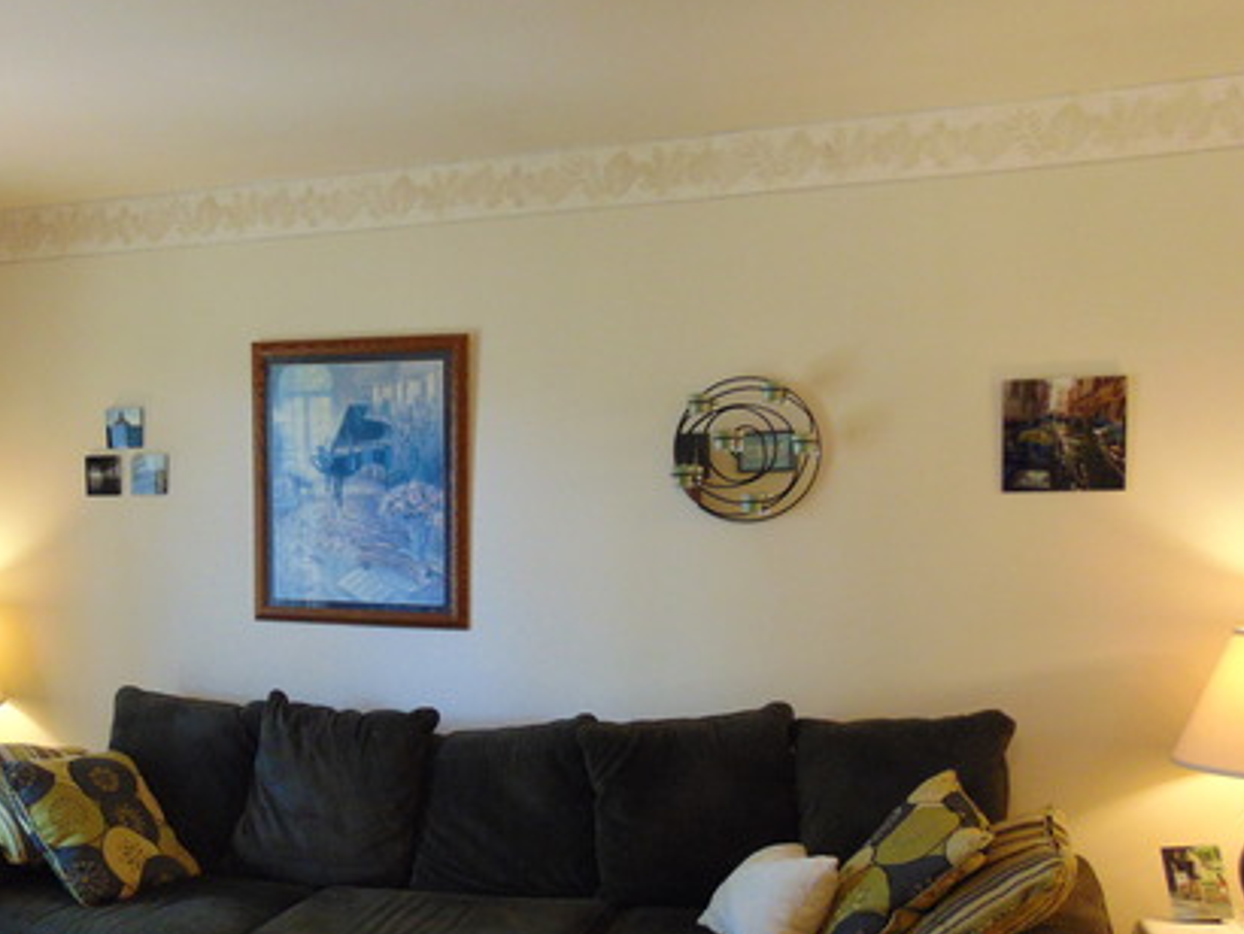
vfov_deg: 36.6
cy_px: 591
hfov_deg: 47.0
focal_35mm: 39
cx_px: 410
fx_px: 1402
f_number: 3
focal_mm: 4.5
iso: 250
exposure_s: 1/30
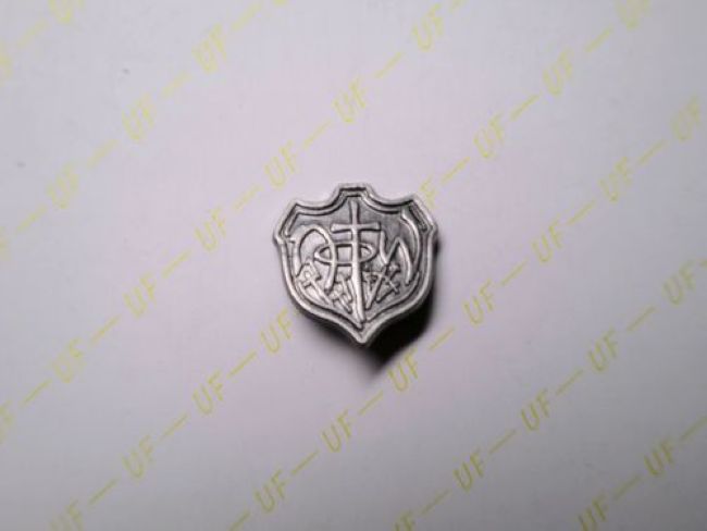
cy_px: 266
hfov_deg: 39.6
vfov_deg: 30.3
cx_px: 354
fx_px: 981
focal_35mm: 48
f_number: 3.4
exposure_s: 1/80
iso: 100
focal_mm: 7.91
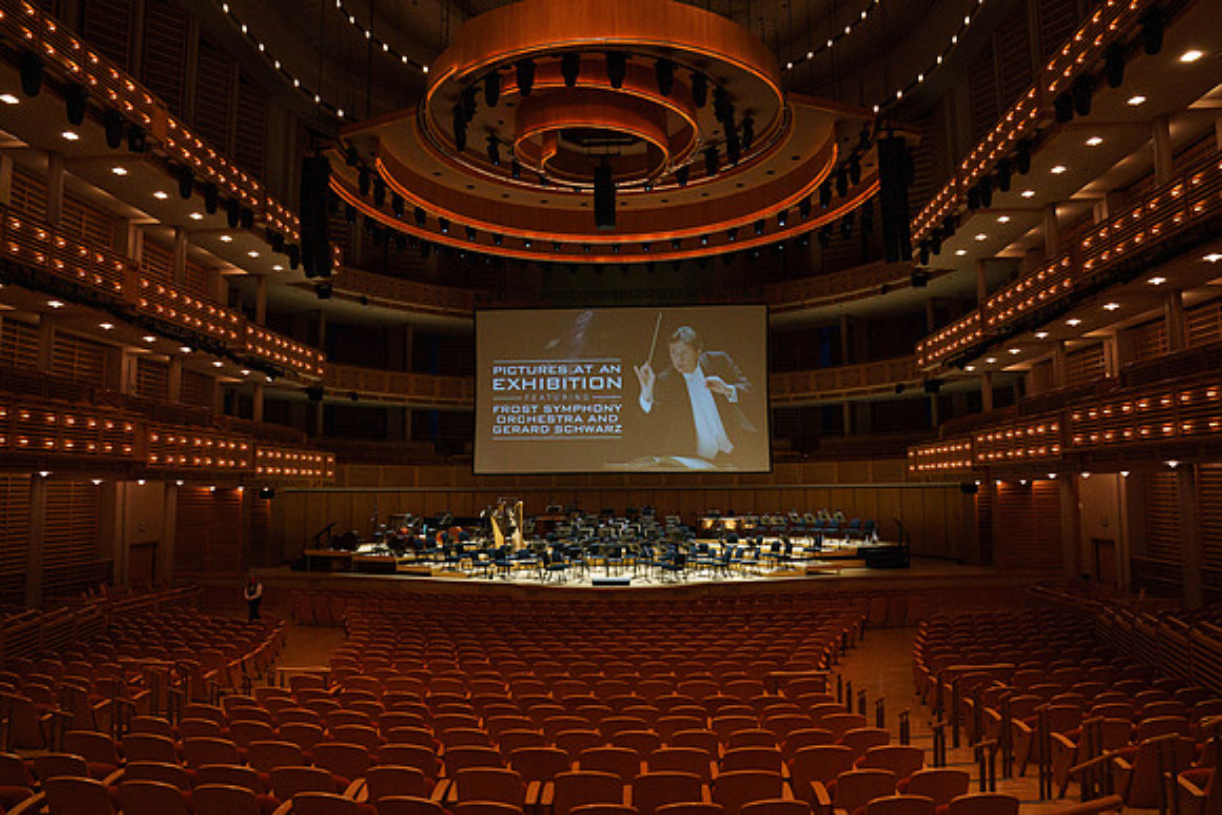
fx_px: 834
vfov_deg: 52.1
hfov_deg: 72.5
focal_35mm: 25
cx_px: 611
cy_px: 408
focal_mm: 24
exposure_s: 1/200
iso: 3200
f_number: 7.1
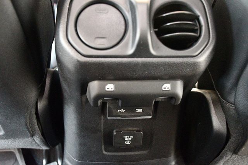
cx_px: 124
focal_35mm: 39
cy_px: 82
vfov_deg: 34.2
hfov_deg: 49.6
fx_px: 269
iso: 12800
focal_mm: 26
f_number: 3.8
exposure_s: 1/10
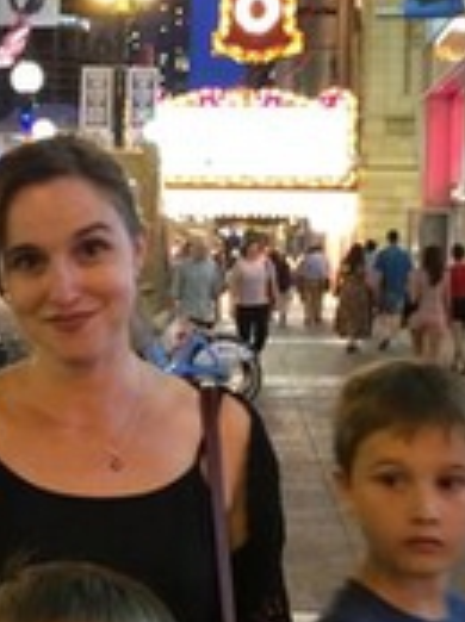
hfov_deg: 15.5
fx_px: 1652
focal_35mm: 92
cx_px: -86
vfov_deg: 21.3
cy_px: 234
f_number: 2.2
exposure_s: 1/15
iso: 320
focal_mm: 4.12
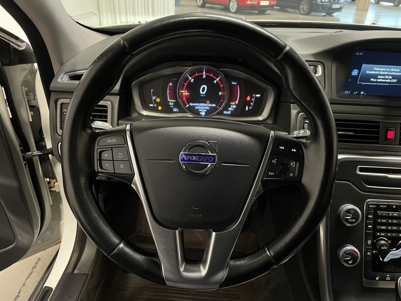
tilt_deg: -29.2
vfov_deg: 53.1
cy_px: 150
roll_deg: -2.3
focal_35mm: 26
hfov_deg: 67.3
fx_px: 301
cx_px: 200
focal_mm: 4.2
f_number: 1.6
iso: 500
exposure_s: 1/33
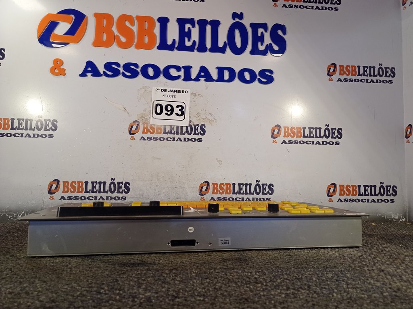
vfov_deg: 49.7
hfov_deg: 63.5
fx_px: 334
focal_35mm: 28
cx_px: 206
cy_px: 154
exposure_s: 1/120
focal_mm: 4.7
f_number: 1.79
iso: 135
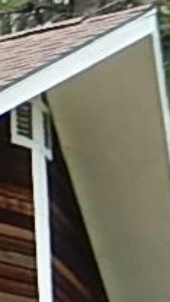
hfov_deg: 3.5
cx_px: -846
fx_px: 2420
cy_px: 571
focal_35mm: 302
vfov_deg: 6.9
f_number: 4
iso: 125
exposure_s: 1/250
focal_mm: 6.5
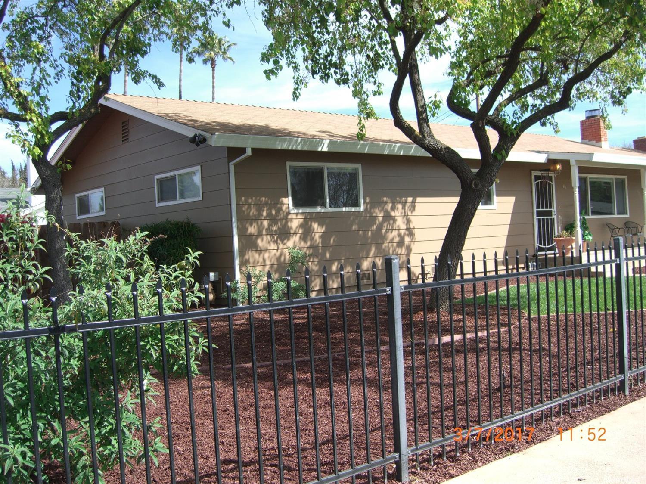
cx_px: 323
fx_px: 709
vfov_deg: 37.7
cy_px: 242
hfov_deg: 49.0
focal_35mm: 38
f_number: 2.8
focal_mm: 7.9
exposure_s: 1/640
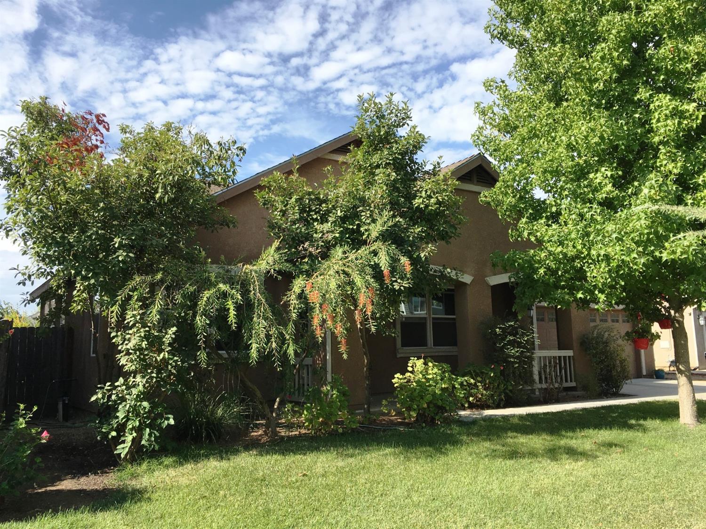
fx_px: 591
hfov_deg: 61.7
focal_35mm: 29
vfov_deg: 48.2
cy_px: 264
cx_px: 353
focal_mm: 4.15
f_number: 2.2
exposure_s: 1/1115
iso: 25
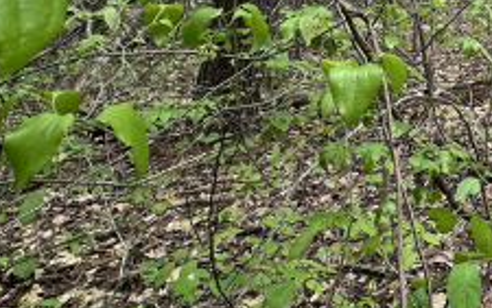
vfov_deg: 23.9
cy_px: -140
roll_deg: -1.1
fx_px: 590
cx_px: 598
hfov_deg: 35.2
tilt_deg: +9.2
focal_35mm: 44
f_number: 2.2
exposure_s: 1/256
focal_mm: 2.22
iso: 40
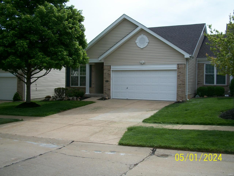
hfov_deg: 52.6
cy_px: 88
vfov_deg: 40.7
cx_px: 117
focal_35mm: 35
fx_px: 237
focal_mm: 6.3
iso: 80
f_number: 5.6
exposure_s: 1/320
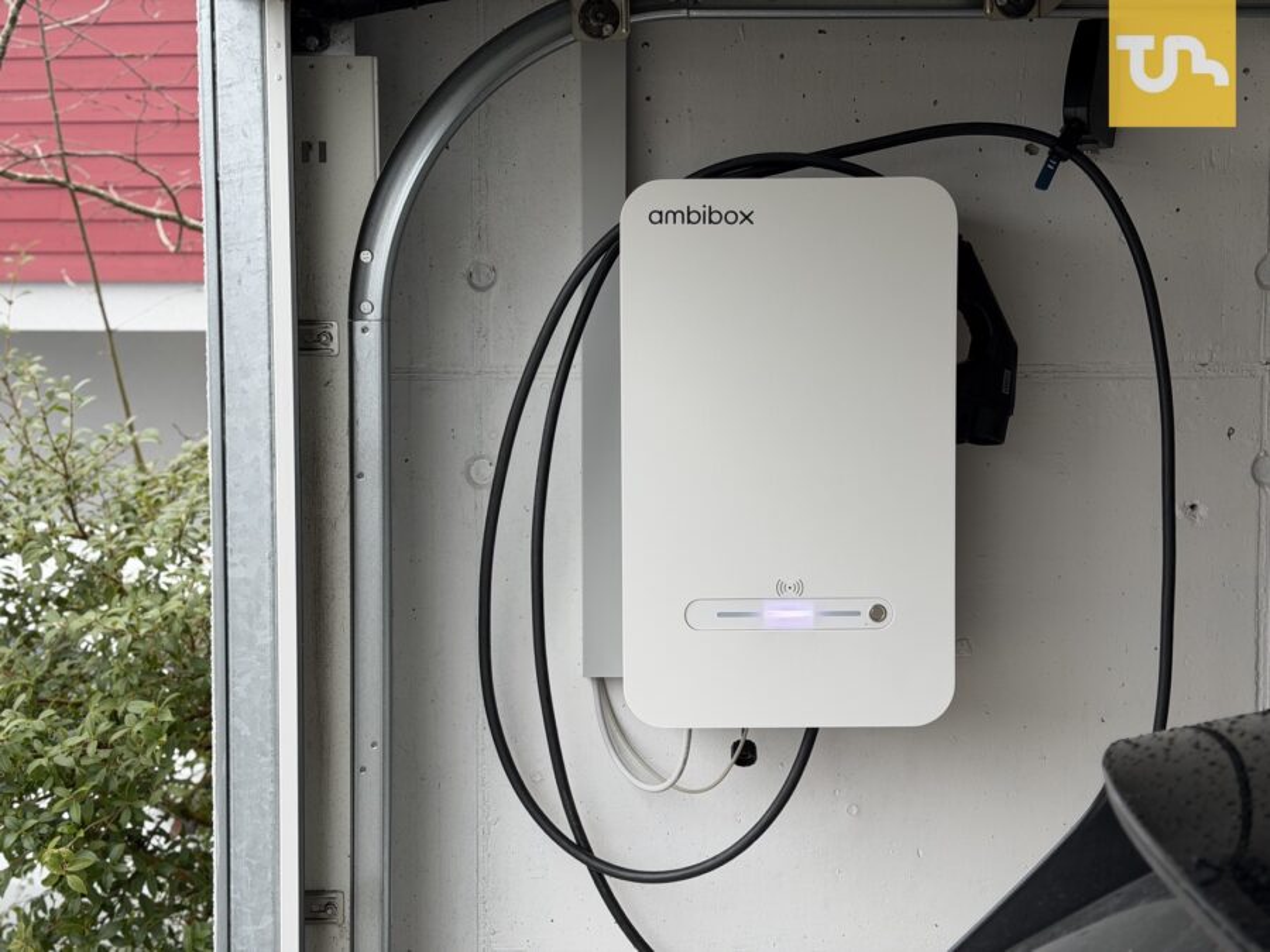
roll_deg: +0.7
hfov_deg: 39.7
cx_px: 635
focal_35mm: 48
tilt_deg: -4.4
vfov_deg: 30.3
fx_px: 1761
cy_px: 476
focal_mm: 6.76
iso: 50
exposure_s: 1/156
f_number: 1.78
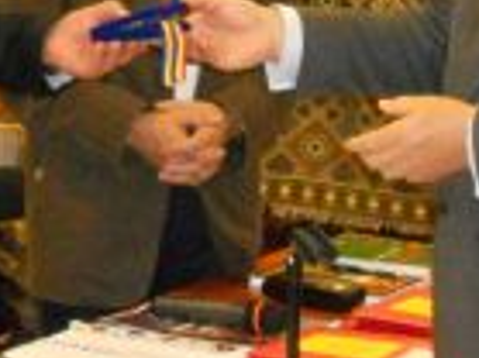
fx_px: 2295
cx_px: 55
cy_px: 5
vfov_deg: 8.9
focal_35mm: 166
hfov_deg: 11.8
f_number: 4.3
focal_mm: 8.2
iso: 800
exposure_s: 1/30
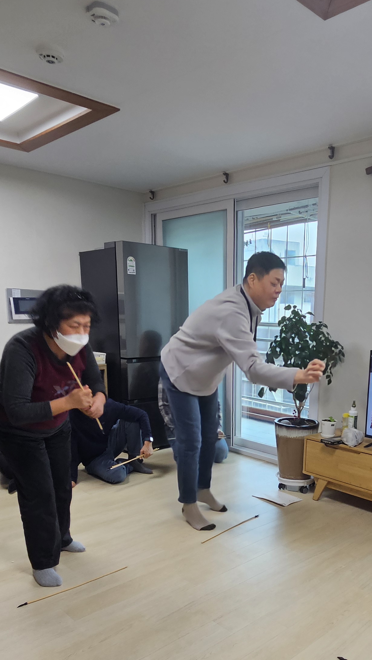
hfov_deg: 43.6
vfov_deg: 70.2
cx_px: 257
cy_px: 431
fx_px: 456
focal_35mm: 26
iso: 100
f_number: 2.2
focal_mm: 2.2
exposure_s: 1/60
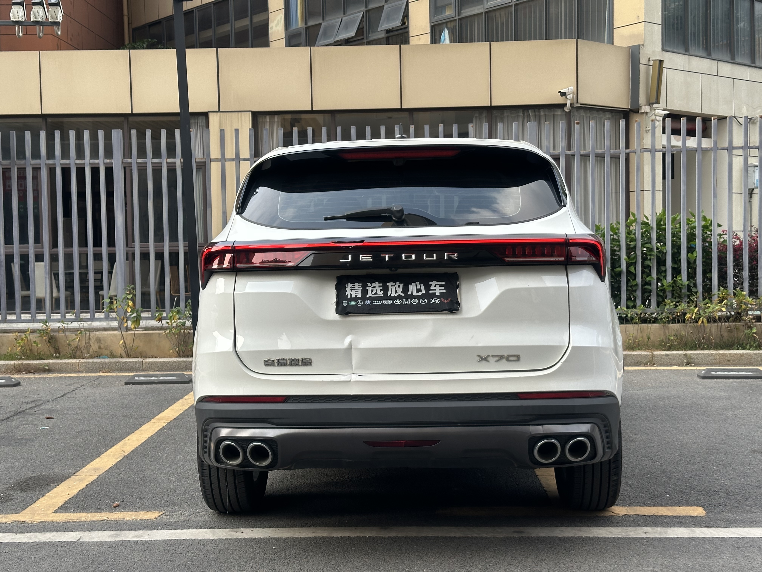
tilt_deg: -1.3
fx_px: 1057
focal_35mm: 48
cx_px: 381
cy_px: 286
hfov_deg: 39.7
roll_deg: +1.6
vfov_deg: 30.3
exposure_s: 1/803
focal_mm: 6.86
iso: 64
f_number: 1.78
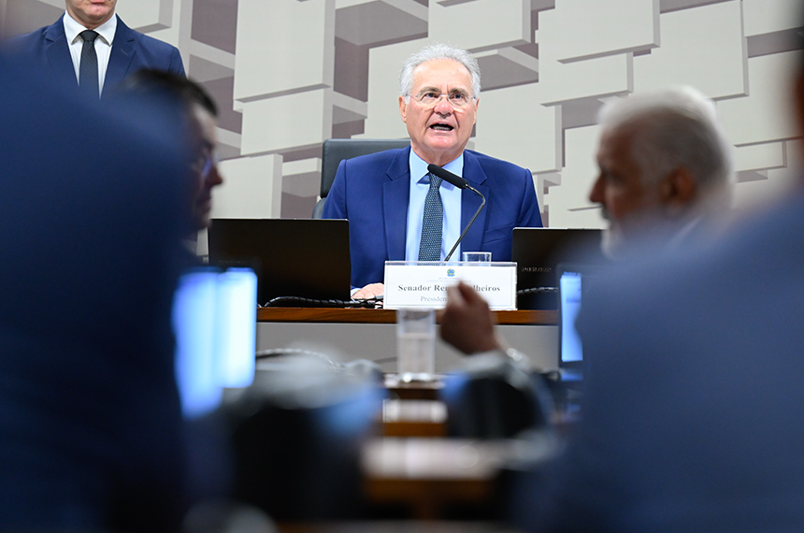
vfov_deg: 7.3
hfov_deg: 11.0
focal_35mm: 187
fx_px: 4169
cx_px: 402
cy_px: 266
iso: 1600
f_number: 2.8
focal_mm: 125
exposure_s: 1/160
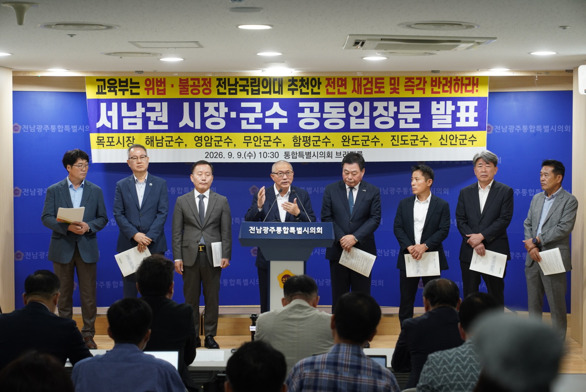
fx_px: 1140
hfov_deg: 28.8
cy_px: 196
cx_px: 293
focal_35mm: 70
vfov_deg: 19.5
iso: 1600
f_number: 4.5
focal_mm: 70
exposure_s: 1/160
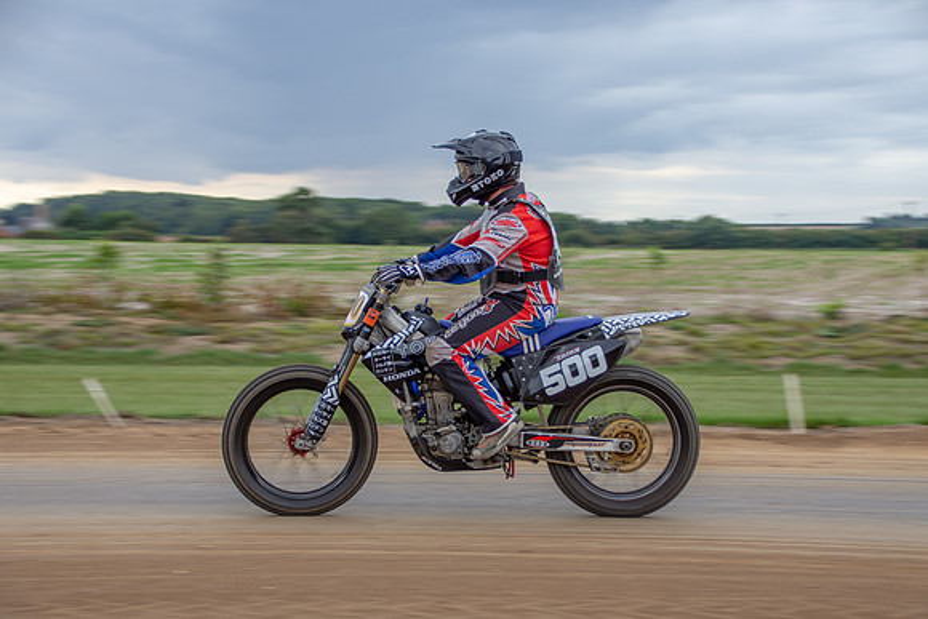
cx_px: 464
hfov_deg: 20.7
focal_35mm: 99
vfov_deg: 13.9
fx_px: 2547
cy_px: 310
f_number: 6.3
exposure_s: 1/200
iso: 160
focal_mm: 62
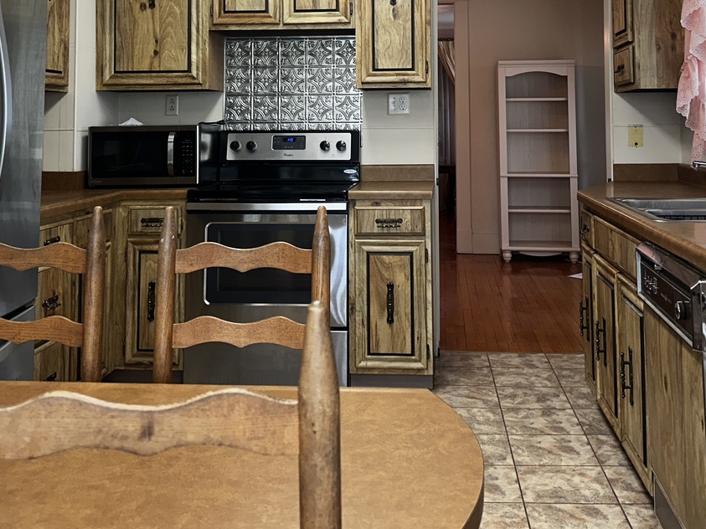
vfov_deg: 33.8
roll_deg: -0.9
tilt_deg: +5.4
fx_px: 836
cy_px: 87
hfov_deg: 45.8
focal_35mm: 41
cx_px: 369
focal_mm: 6.86
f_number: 1.78
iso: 125
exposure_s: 1/120
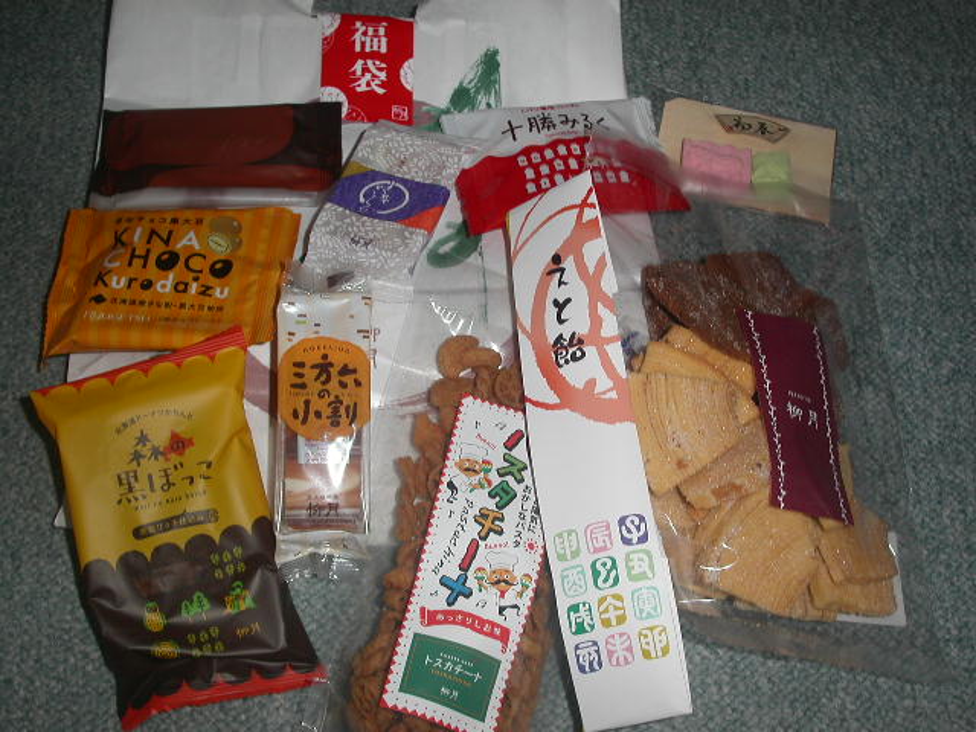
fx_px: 1071
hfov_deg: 49.0
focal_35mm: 38
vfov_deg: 37.7
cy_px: 366
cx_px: 488
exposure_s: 1/30
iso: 100
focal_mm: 7.8
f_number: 2.8
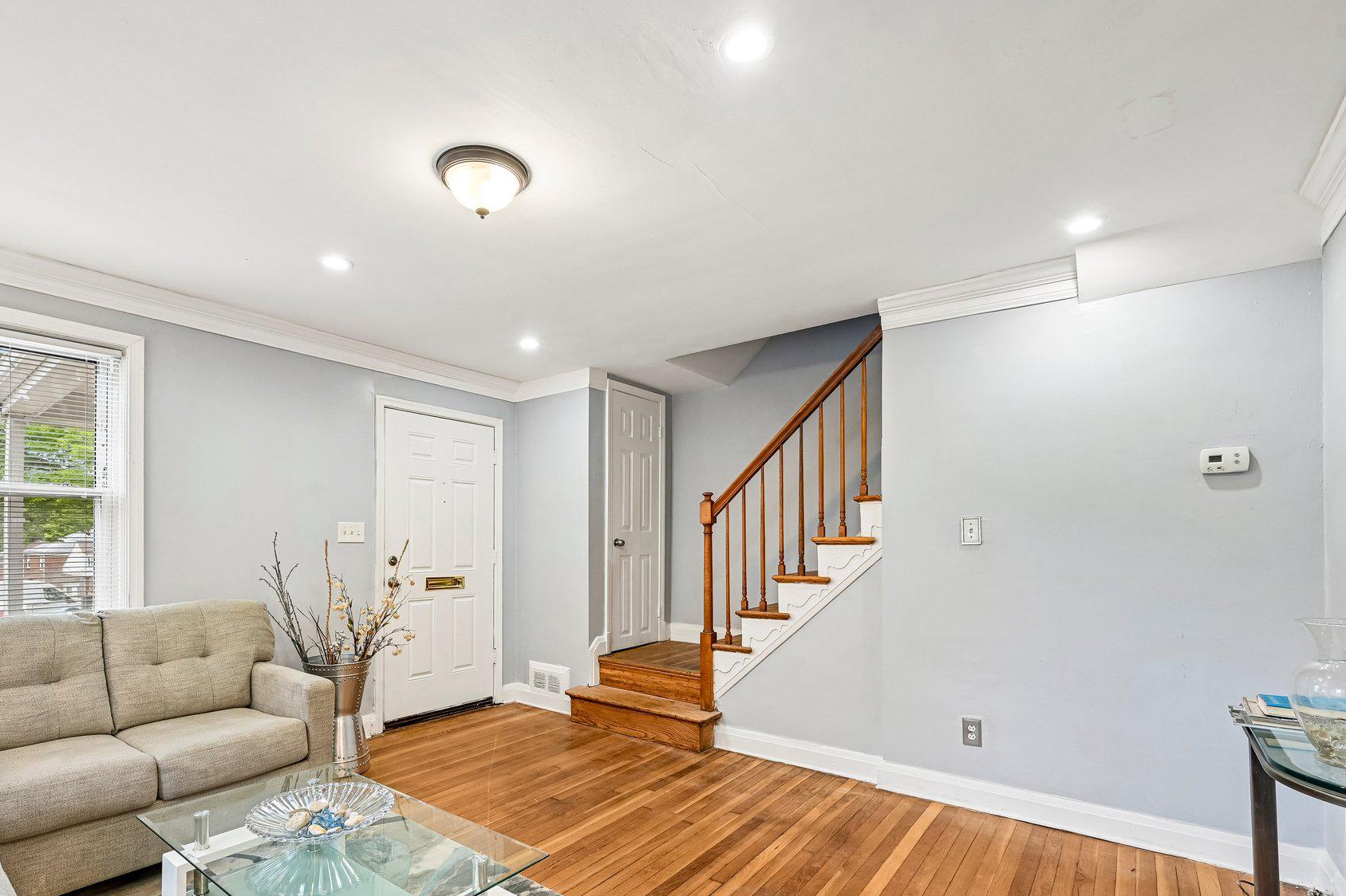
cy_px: 534
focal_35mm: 17
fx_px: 635
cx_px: 598
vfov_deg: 69.8
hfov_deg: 92.9
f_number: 8
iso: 400
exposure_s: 1/13
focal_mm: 14
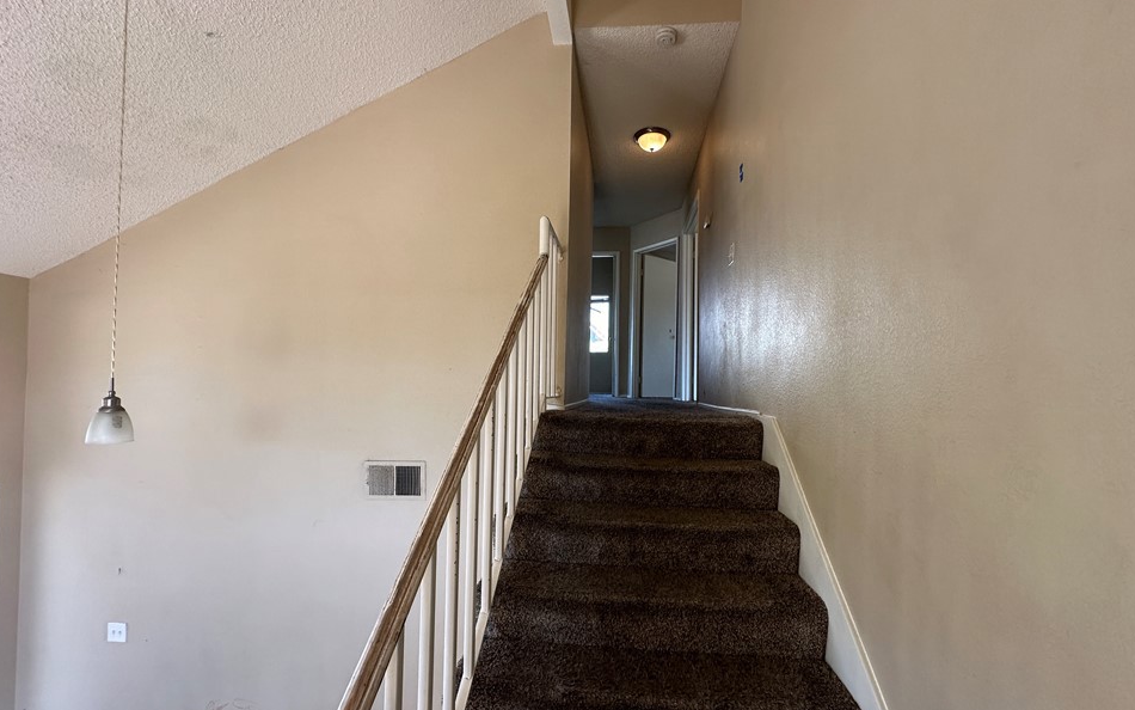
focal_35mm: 16
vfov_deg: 71.2
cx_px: 587
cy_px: 374
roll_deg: -1.3
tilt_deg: +0.8
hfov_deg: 97.8
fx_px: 495
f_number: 2.2
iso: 125
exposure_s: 1/99
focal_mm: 2.22
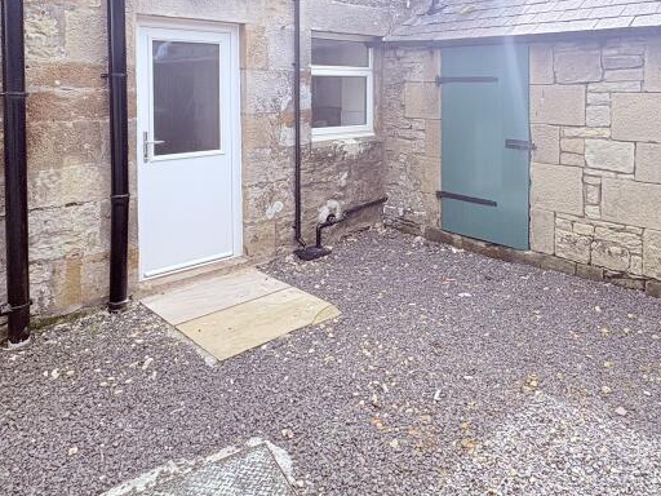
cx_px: 421
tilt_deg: -1.8
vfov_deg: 47.0
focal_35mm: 28
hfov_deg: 62.4
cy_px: 98
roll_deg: +0.3
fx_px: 535
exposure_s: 1/664
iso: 64
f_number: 2.2
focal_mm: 2.22
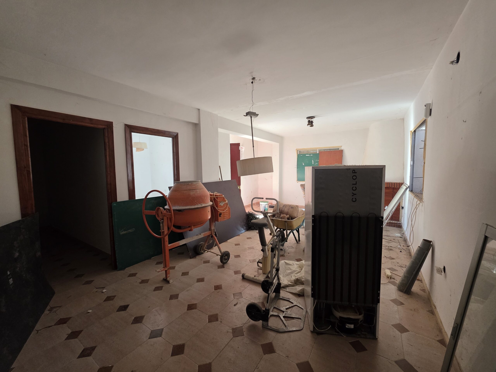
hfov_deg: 106.2
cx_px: 248
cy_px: 186
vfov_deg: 89.9
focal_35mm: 13
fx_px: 186
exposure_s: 1/100
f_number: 1.9
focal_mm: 2.2
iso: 200
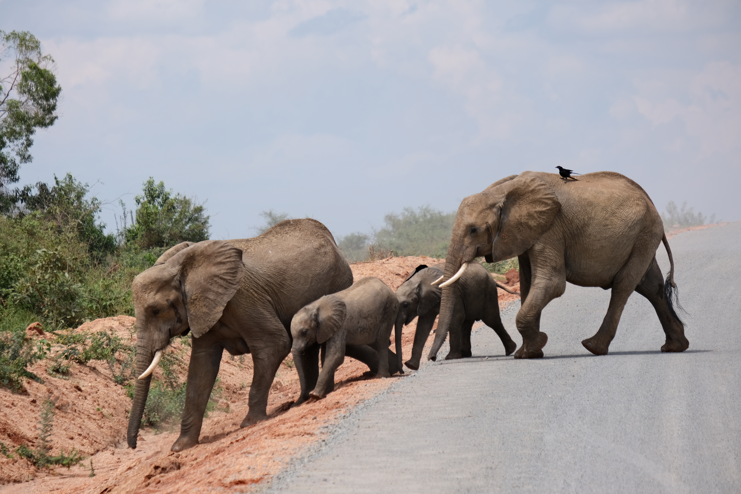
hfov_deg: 6.9
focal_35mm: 300
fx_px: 6175
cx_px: 370
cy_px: 247
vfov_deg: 4.6
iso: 160
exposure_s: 1/550
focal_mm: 200
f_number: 5.6
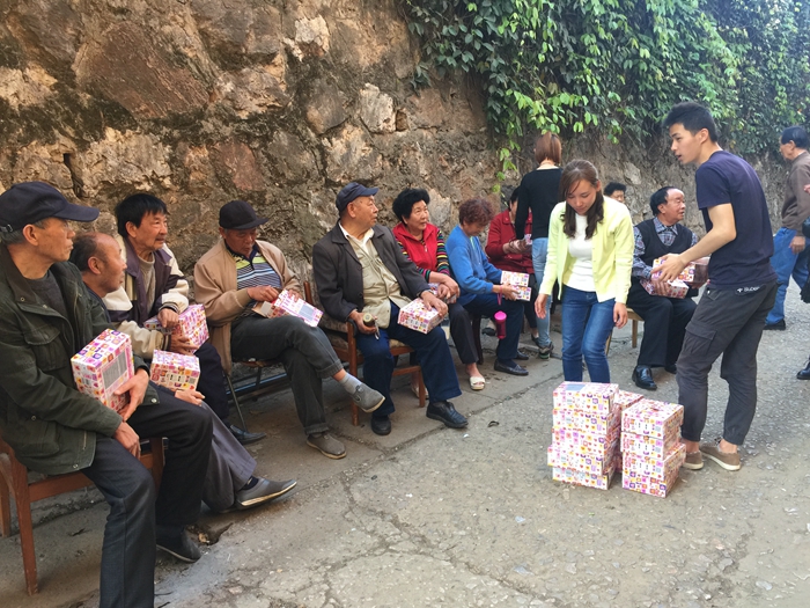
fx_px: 679
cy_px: 304
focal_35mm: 29
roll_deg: -0.7
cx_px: 405
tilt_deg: -11.6
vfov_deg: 48.2
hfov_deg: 61.7
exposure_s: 1/33
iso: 40
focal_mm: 4.15
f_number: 2.2
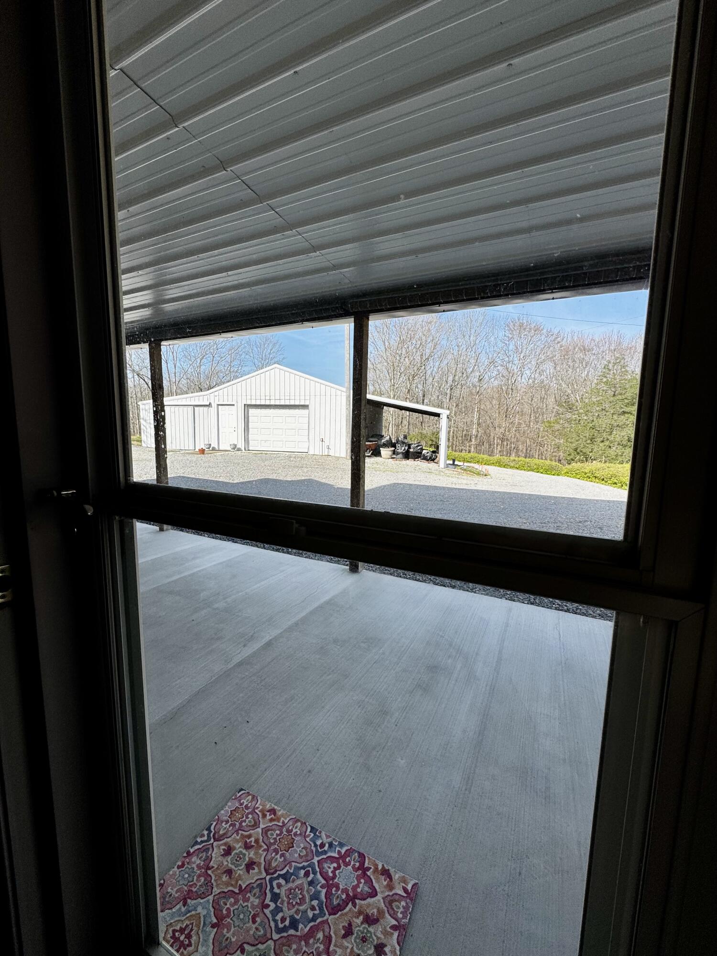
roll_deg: -1.3
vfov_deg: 102.1
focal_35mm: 14
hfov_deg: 85.7
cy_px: 478
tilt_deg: -7.7
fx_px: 387
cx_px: 358
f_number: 2.2
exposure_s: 1/1160
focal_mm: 2.22
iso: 40
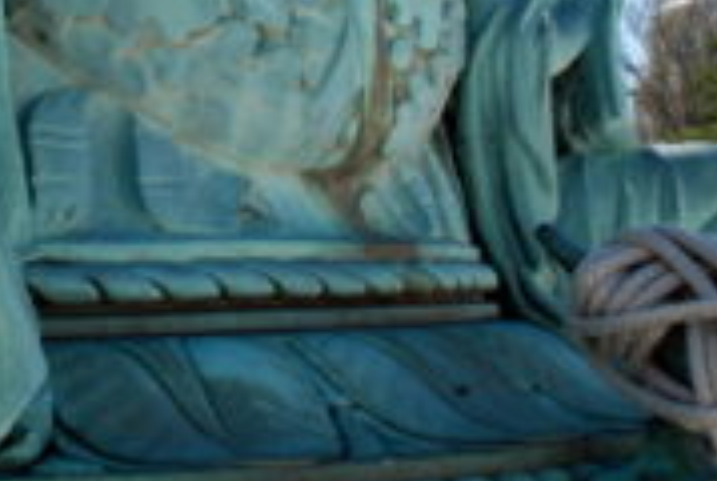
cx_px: -172
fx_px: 1835
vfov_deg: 14.6
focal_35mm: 92
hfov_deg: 20.5
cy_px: -18
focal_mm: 22
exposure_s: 1/40
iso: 100
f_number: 16
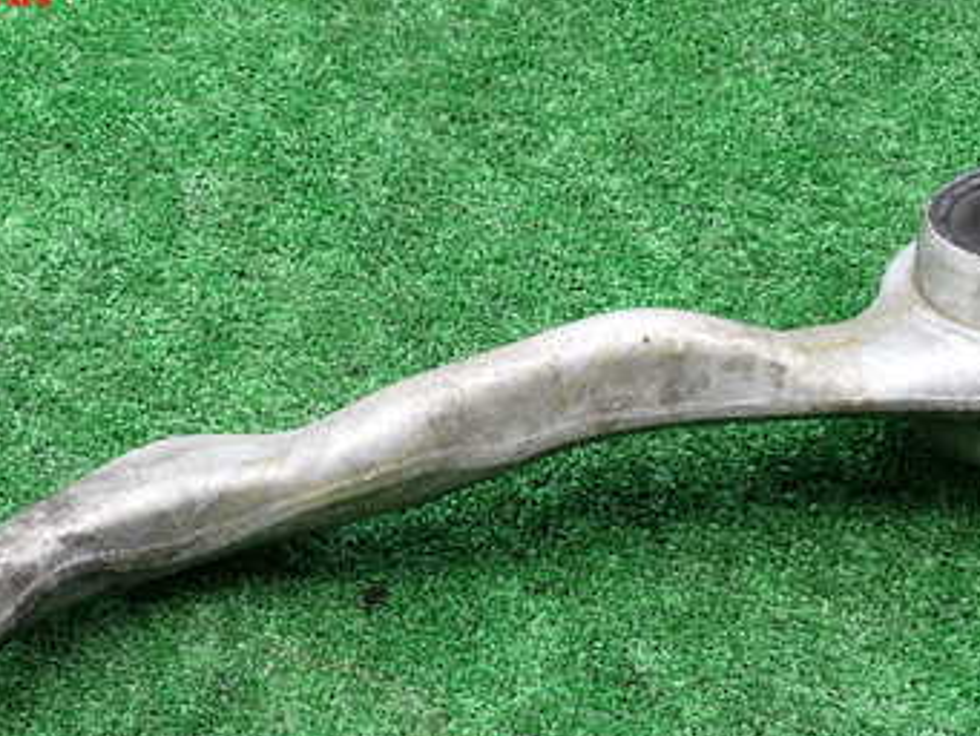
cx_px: 391
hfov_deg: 42.7
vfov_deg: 31.9
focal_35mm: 44
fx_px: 1246
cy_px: 598
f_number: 2.8
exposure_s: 1/160
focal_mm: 4.5
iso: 100
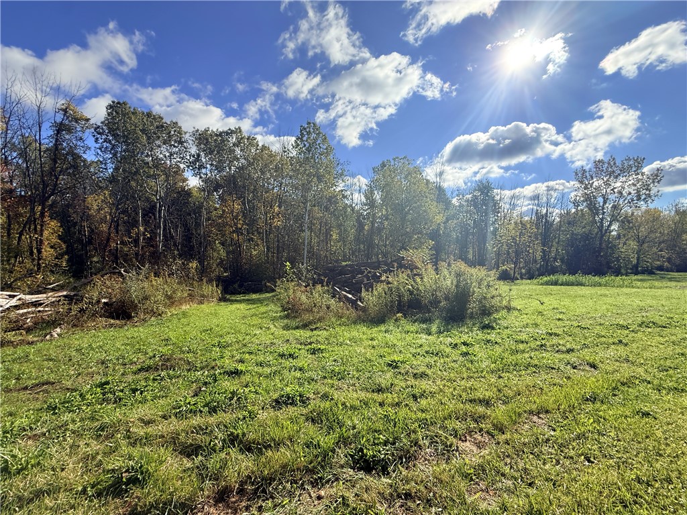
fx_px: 278
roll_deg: +0.8
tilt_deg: -4.2
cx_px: 344
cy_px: 258
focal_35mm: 14
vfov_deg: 85.7
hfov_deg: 102.1
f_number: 2.2
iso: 80
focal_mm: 2.22
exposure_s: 1/1961
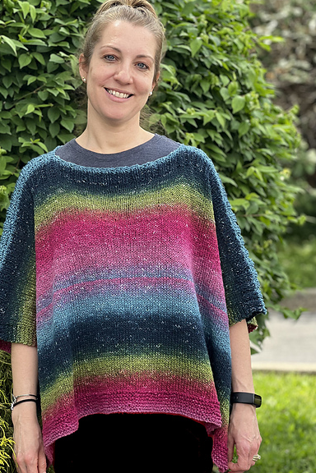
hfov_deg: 15.3
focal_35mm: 89
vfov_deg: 22.9
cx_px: 119
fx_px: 1172
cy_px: 250
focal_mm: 9
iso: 20
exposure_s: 1/139
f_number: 2.8
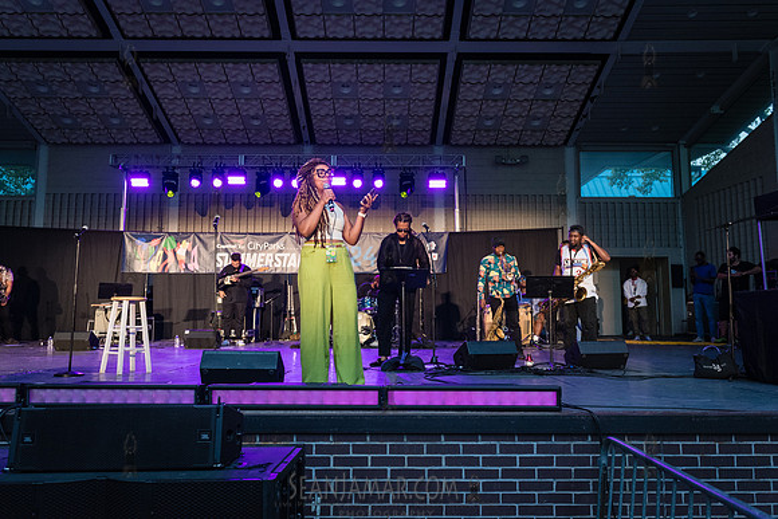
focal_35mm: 28
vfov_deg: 46.9
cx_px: 389
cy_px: 260
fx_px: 598
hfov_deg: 66.1
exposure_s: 1/320
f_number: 4
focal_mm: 27
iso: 3200
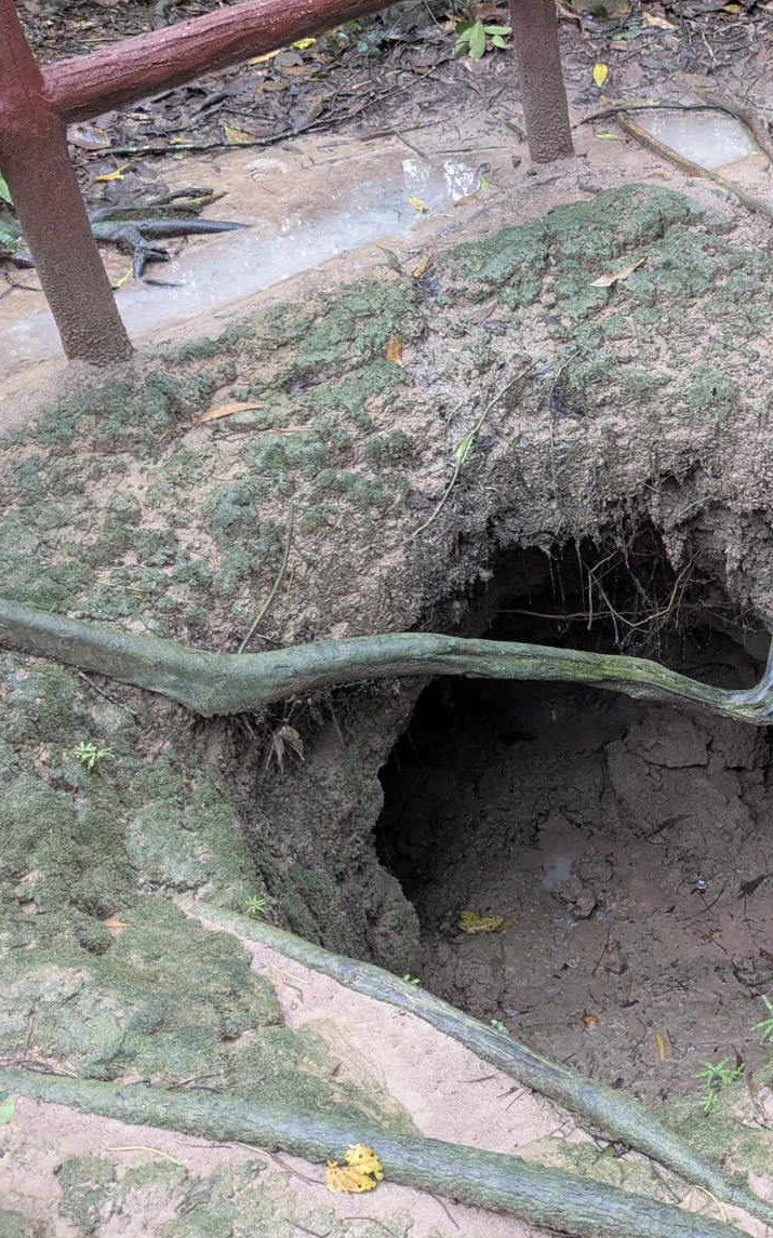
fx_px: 1349
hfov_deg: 31.0
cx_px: 636
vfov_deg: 48.6
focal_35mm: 40
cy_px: 430
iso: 572
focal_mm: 4.38
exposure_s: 1/99.9
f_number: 1.73
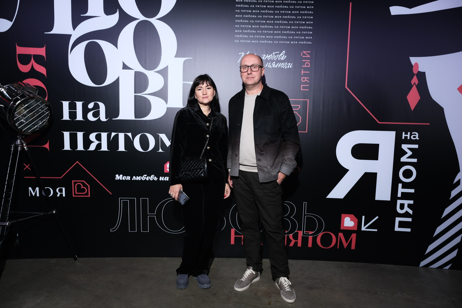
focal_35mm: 24
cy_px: 154
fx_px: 308
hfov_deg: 73.7
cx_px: 231
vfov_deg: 53.1
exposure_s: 1/125
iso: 400
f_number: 4
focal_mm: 16
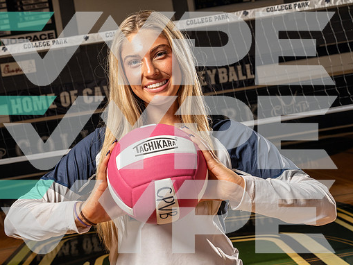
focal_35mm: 57
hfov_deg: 33.8
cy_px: 133
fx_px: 581
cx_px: 161
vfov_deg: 25.7
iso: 640
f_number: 11
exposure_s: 1/250
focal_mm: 52
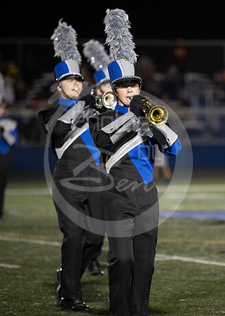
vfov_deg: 6.4
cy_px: 146
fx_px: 2823
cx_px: 199
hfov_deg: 4.6
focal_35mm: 315
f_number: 2.8
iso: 4000
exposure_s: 1/640
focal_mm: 200
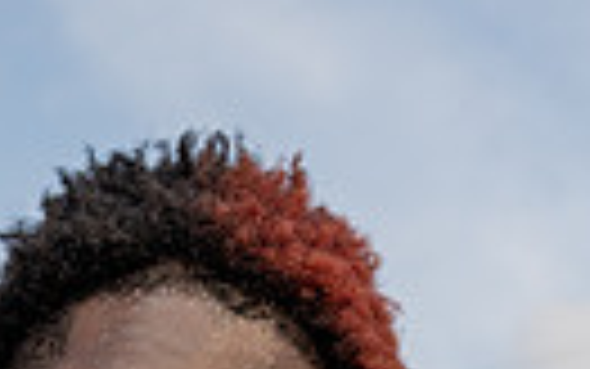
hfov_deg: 16.6
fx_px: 1979
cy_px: 968
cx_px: -18
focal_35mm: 123
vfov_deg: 9.2
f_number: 5
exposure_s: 1/250
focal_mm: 35
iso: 100
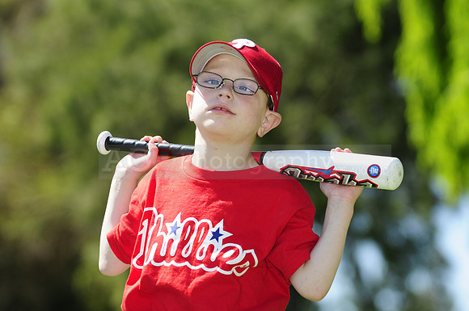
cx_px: 234
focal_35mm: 180
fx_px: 2342
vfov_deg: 7.6
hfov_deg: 11.4
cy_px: 156
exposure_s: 1/1250
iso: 200
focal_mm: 120
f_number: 3.5
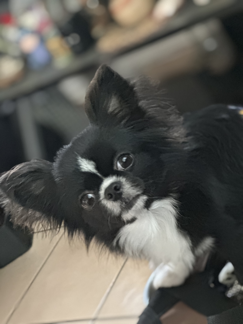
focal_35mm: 77
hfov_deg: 19.1
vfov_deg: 25.3
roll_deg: +41.0
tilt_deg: -20.2
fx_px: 721
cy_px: 162
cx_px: 122
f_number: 2.8
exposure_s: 1/15
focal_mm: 9
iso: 1000
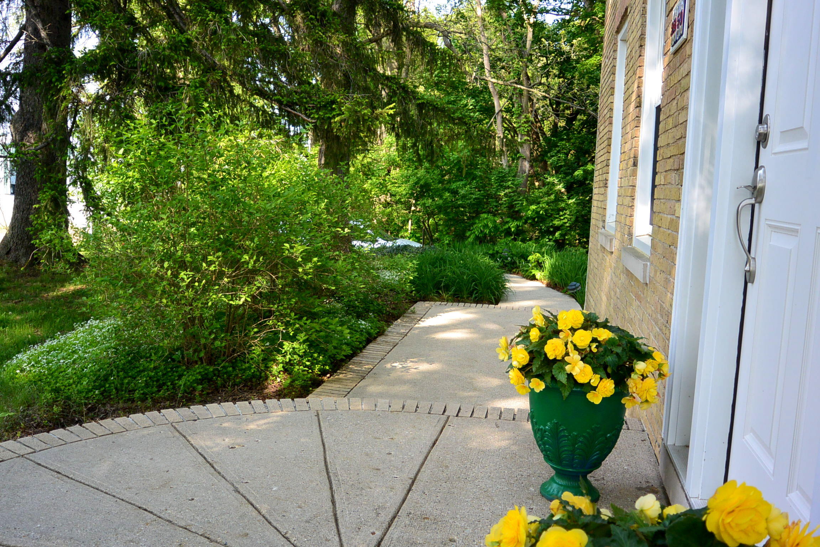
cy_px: 274
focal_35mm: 31
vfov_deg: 42.3
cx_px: 410
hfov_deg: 60.3
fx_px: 706
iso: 160
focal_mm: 11.8
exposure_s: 1/320
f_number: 4
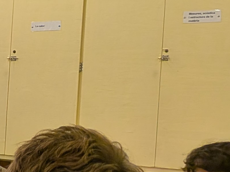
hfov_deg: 12.8
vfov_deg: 12.3
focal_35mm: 120
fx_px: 797
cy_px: 149
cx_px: -315
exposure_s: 1/513
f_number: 1.7
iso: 26
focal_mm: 4.53
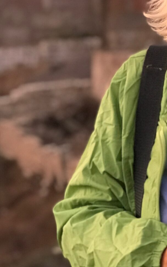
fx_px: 1158
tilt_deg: -1.2
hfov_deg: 8.1
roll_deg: -0.1
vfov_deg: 13.0
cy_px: -15
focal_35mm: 159
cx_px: 224
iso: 250
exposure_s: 1/60
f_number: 2.8
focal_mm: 6.6
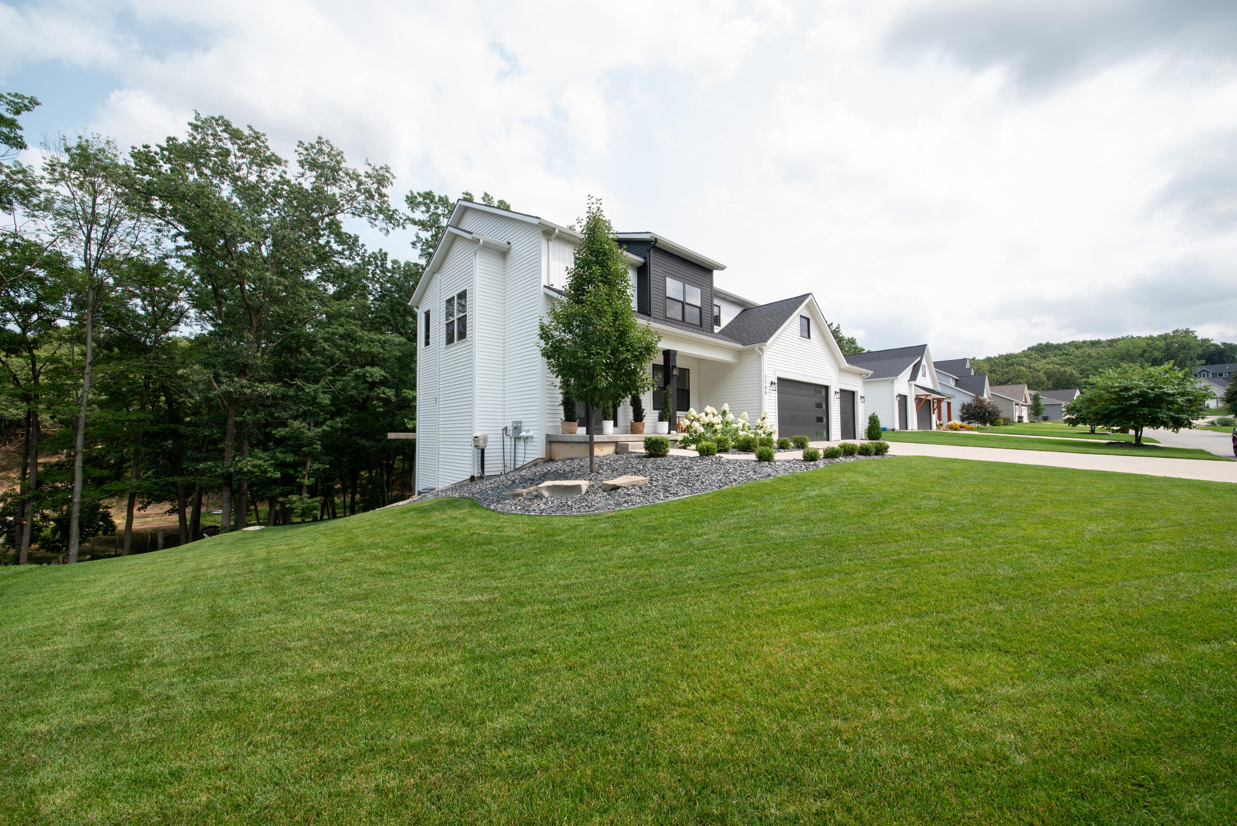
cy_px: 413
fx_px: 412
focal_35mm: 12
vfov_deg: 90.0
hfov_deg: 112.6
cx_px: 618
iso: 400
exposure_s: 1/250
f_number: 10
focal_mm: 12
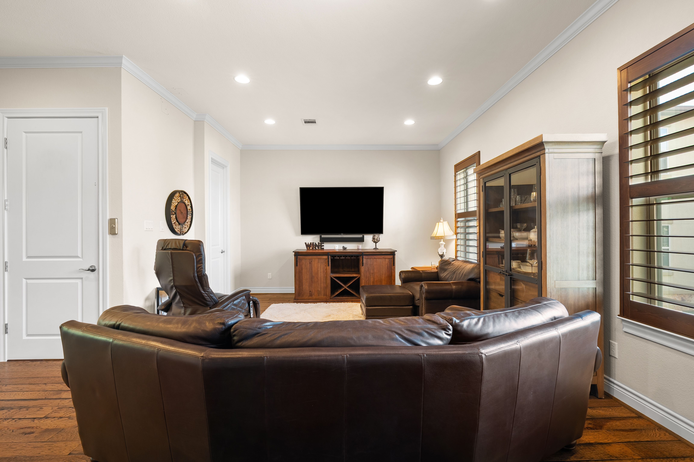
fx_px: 308
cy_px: 231
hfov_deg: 96.7
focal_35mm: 16
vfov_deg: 73.7
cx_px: 347
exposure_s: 1.6
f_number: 10
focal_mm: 16
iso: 250
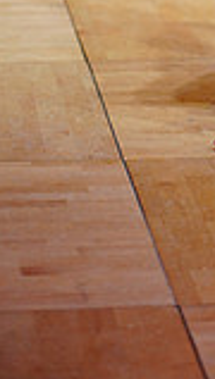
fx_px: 2542
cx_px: 417
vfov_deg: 8.3
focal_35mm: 252
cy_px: -281
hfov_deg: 4.8
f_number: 2
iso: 800
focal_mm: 66
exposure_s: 1/400
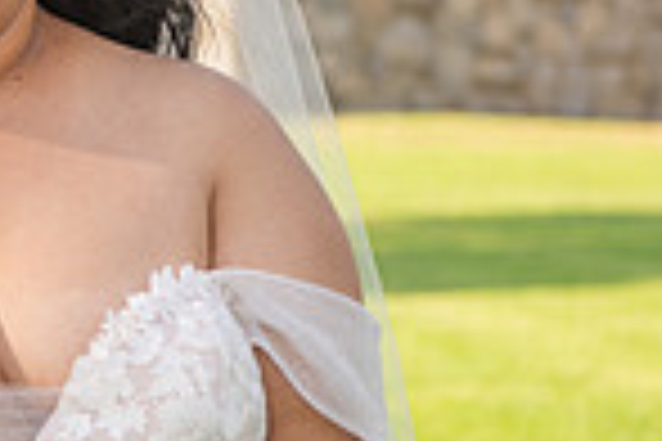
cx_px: -473
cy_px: 218
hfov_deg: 8.1
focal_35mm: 245
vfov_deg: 5.6
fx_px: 4505
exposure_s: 1/160
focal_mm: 62
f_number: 4
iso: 80
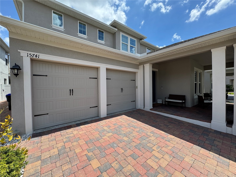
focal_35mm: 14
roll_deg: +0.8
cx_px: 118
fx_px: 95
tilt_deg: -1.4
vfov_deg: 85.7
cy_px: 88
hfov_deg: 102.1
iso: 40
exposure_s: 1/1078
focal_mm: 2.22
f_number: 2.2
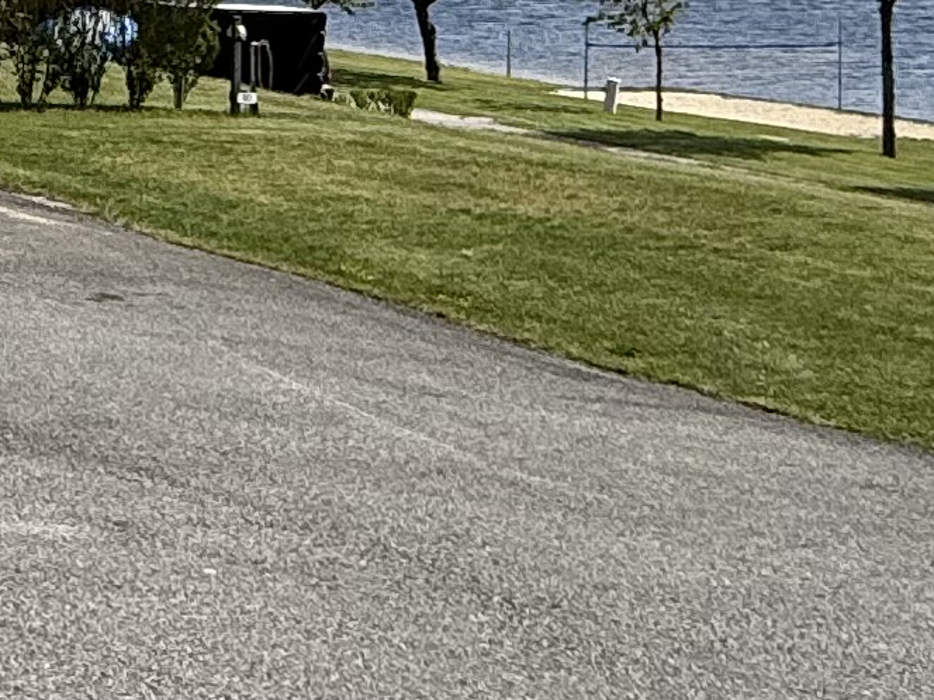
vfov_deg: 17.1
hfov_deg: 21.7
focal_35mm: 85
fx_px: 2293
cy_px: 79
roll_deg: -0.4
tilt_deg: -3.5
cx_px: -108
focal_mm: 2.22
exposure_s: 1/3460
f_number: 2.2
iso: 50
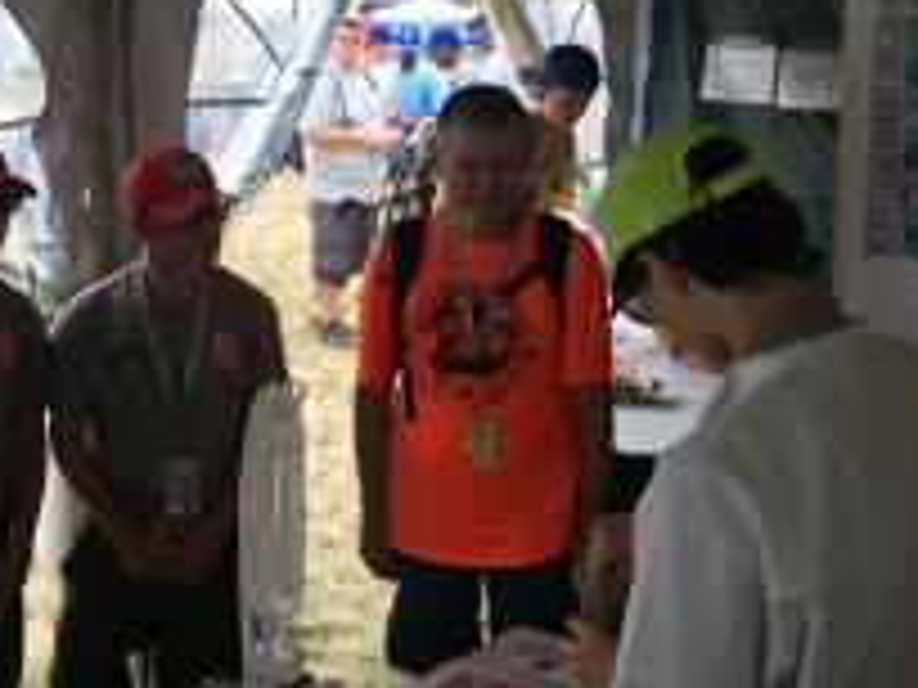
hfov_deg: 36.7
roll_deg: -0.2
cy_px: 301
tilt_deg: -7.7
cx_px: 360
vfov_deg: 28.0
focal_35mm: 52
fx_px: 1379
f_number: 2.2
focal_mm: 4.15
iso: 25
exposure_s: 1/190
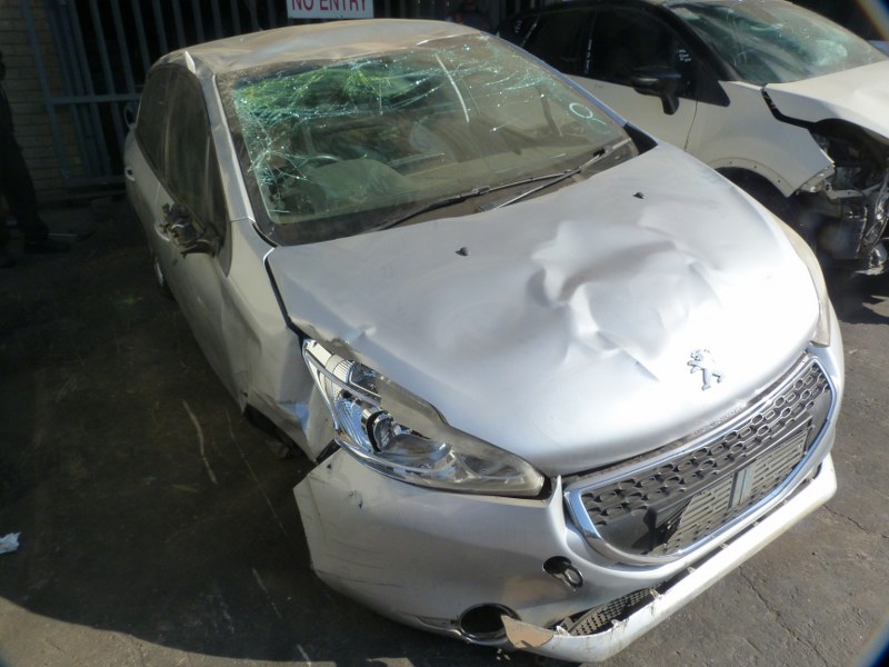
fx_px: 642
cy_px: 334
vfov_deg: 54.9
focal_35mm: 25
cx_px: 444
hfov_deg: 69.4
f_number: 5.6
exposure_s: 1/250
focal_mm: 4.5
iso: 125
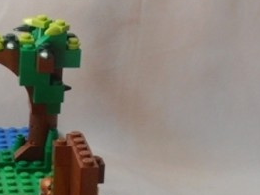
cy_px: 273
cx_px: -3
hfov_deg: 15.2
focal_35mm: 127
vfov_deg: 11.3
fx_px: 955
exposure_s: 1/60
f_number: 3.9
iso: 80
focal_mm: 6.61
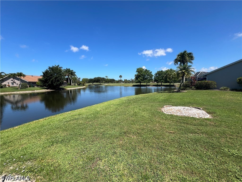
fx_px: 91
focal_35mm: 13
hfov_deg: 106.2
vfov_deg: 89.9
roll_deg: +0.4
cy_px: 91
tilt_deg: -5.4
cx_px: 121
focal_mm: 1.57
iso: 32
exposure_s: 1/1429
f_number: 1.8
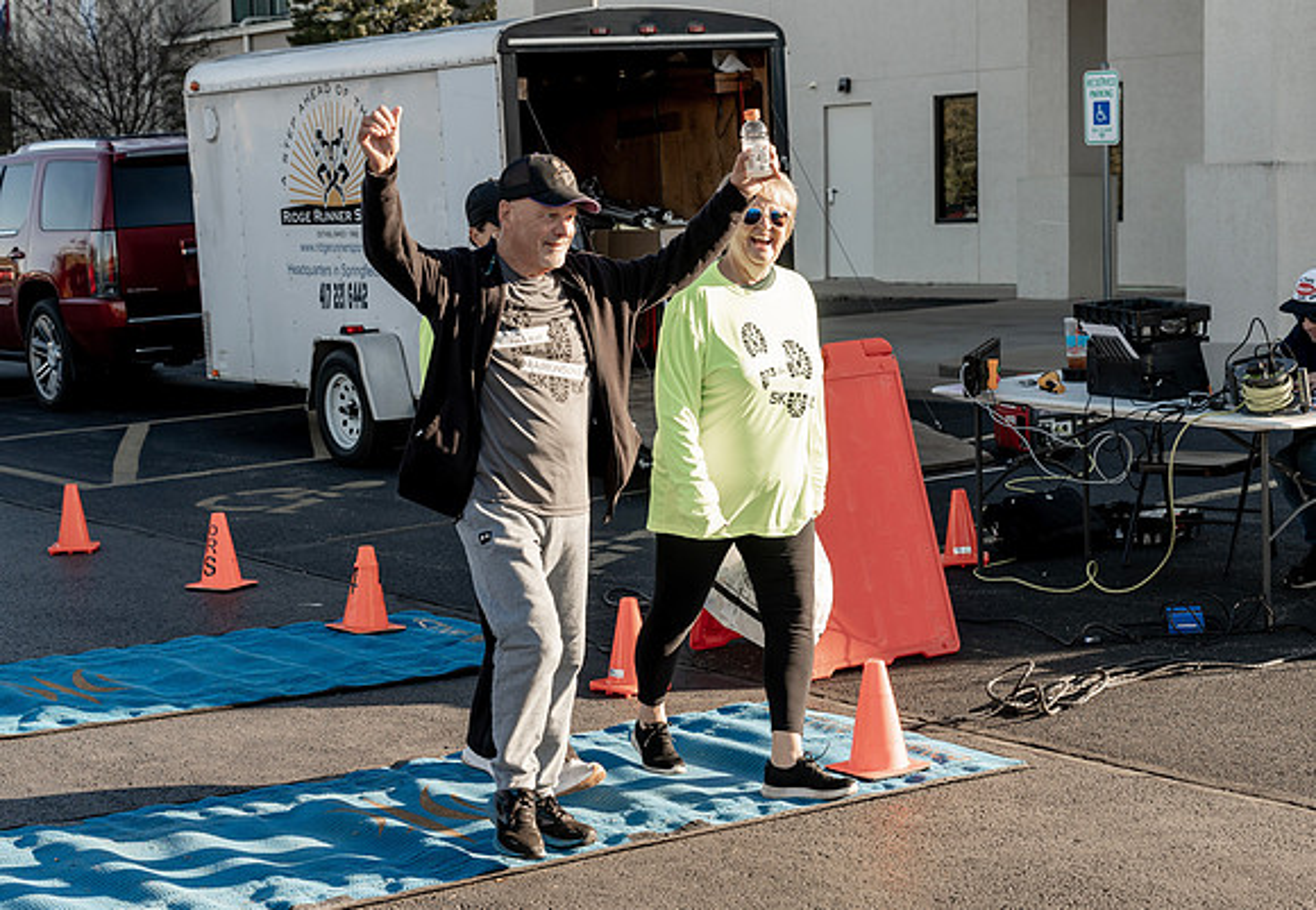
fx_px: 2448
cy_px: 515
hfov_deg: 30.1
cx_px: 706
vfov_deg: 21.0
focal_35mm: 66
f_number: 5
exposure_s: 1/400
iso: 160
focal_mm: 51
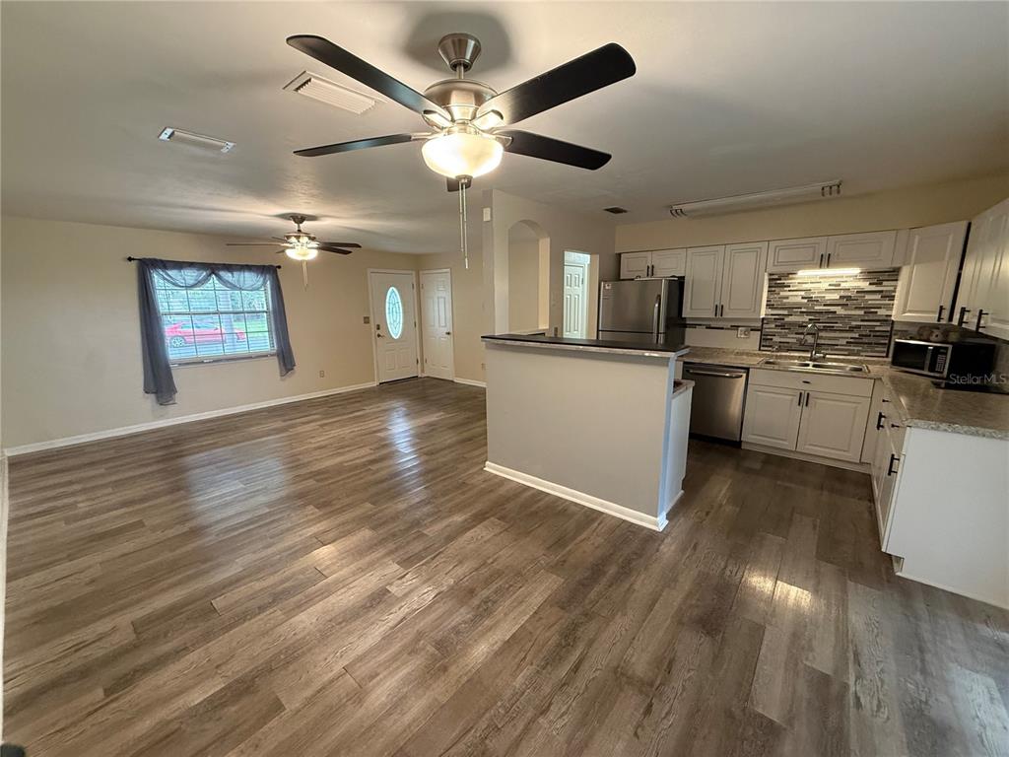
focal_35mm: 14
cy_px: 378
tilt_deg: -11.3
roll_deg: +0.6
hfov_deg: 102.1
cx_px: 504
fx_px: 408
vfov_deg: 85.7
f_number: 2.2
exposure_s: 1/60
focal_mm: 2.22
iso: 400
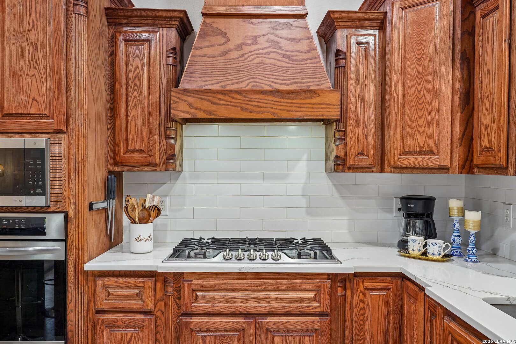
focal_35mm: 29
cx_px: 258
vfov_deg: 45.0
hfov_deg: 63.7
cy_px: 172
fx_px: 416
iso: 400
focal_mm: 29
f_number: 8
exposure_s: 1/15
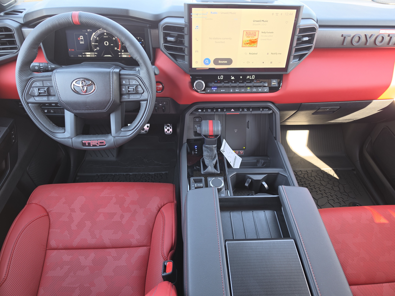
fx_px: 262
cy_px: 148
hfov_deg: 73.9
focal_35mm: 23
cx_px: 198
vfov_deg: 58.9
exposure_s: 1/50
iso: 25
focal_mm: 6.5
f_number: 1.4
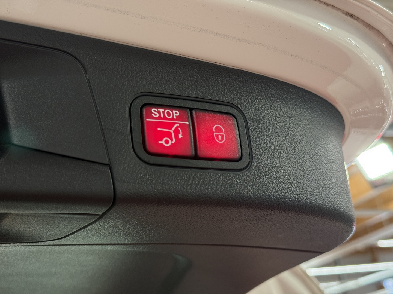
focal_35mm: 48
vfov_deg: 30.3
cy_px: 147
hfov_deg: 39.7
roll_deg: +9.8
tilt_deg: +22.1
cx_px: 196
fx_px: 545
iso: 100
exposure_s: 1/69
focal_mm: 6.76
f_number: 1.78
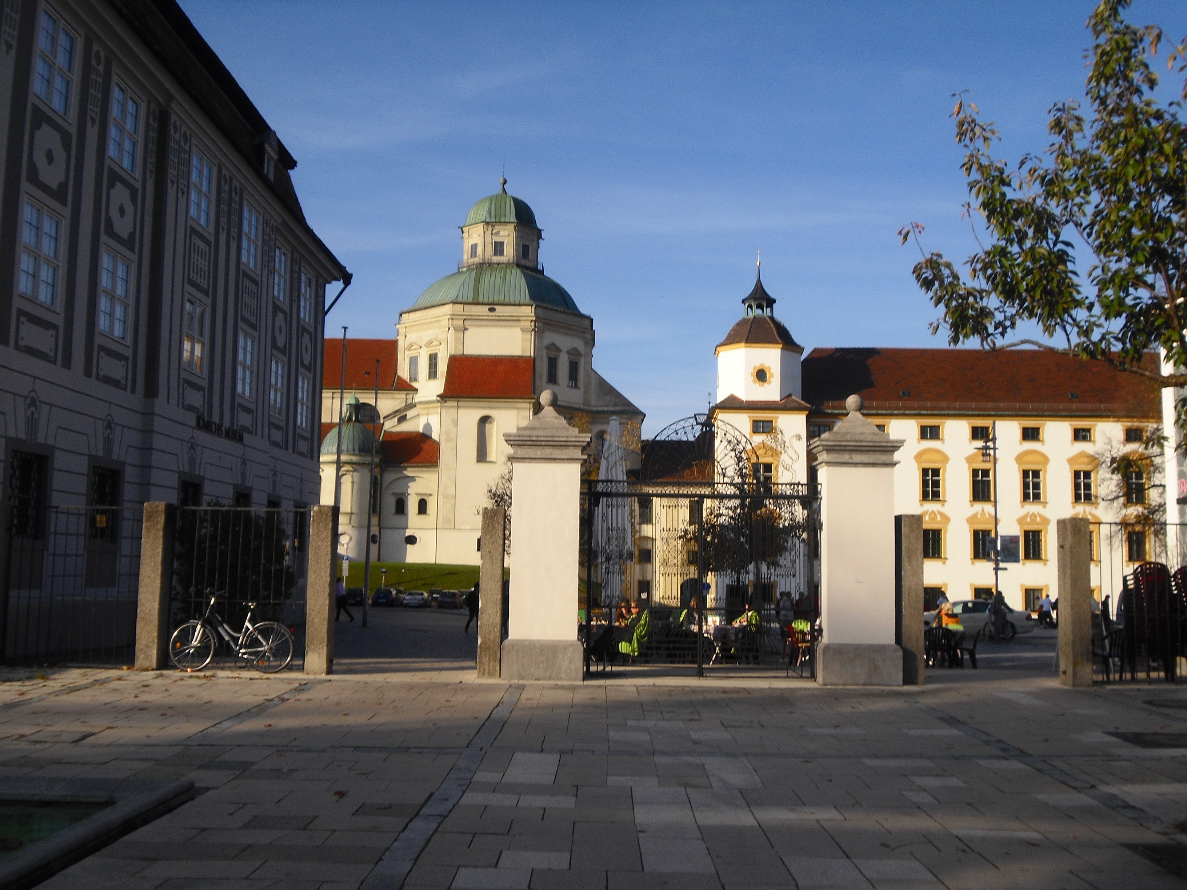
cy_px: 445
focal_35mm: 33
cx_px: 594
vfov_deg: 42.9
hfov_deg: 55.4
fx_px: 1132
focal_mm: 5.58
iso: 64
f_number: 8.4
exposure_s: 1/100
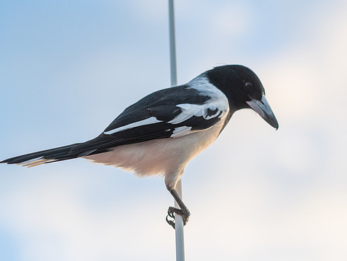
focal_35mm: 234
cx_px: 186
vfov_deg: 6.4
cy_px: 132
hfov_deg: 8.5
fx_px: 2346
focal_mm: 200
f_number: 5.6
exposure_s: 1/1600
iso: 800
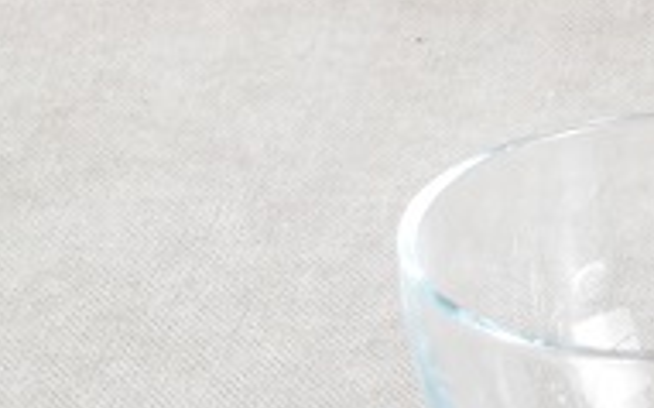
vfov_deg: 4.7
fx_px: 4998
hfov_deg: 7.1
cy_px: 24
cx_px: 1424
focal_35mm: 281
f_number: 4.5
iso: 1600
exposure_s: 1/80
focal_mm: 35
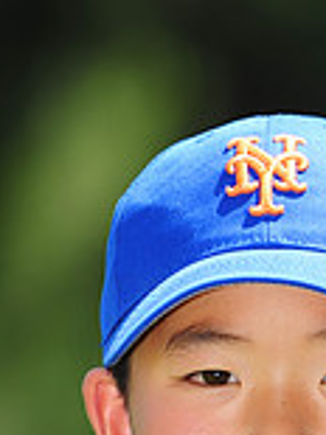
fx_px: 9053
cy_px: 631
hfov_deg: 2.1
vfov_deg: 2.8
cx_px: 304
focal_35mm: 720
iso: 200
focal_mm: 200
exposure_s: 1/640
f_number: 4.5
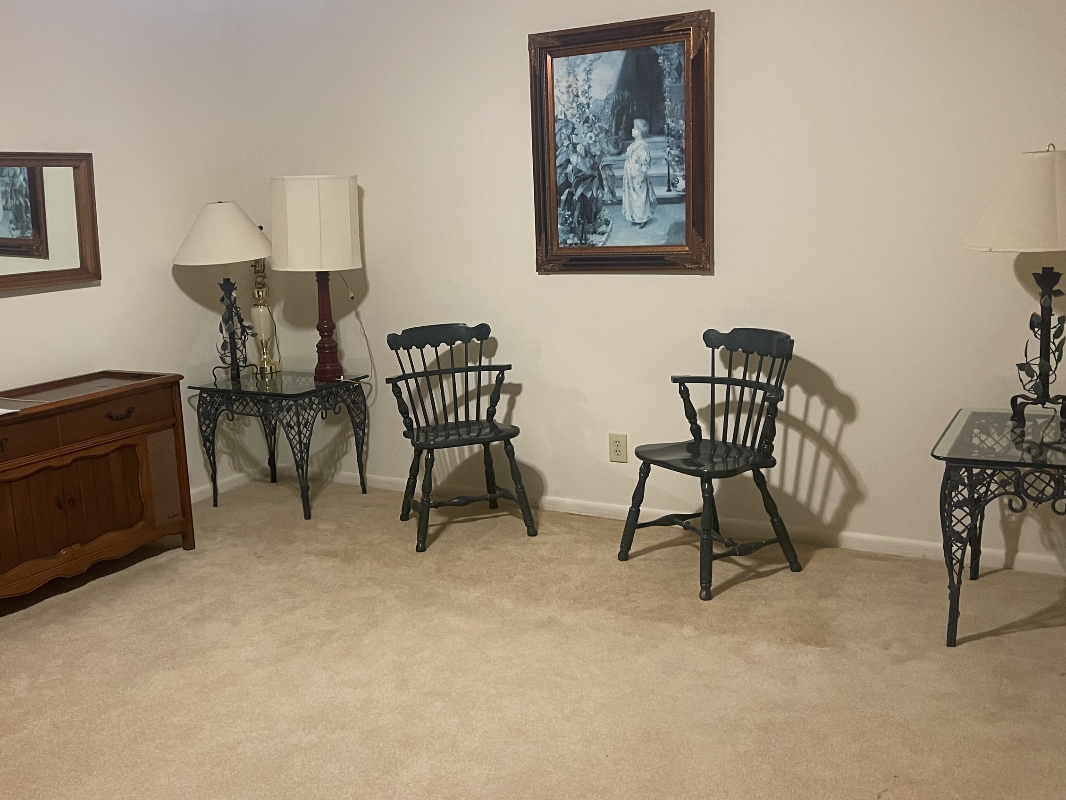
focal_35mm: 34
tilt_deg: -8.8
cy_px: 369
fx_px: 1047
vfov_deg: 41.8
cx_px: 422
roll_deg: +2.9
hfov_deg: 53.6
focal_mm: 5.1
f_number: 1.6
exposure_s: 1/60
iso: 500
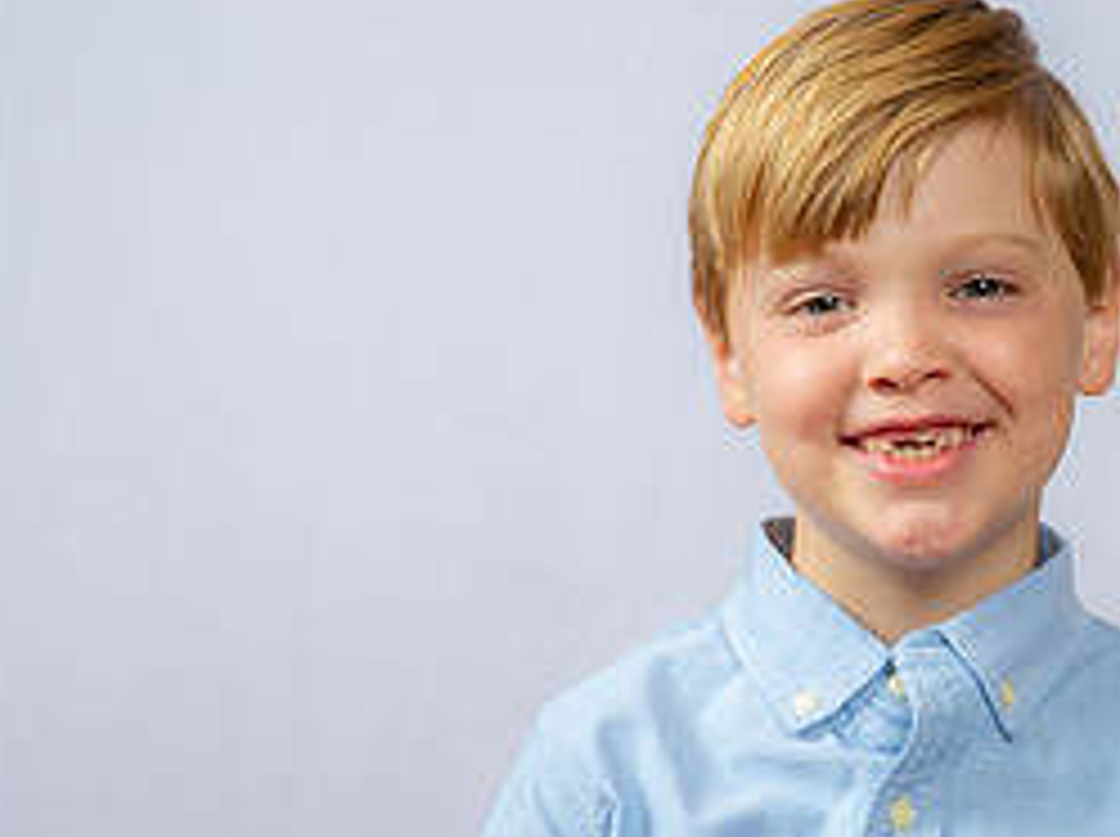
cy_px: 850
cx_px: 697
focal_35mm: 148
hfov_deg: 13.3
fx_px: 4782
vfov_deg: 9.9
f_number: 6.3
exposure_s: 1/200
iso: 250
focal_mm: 66
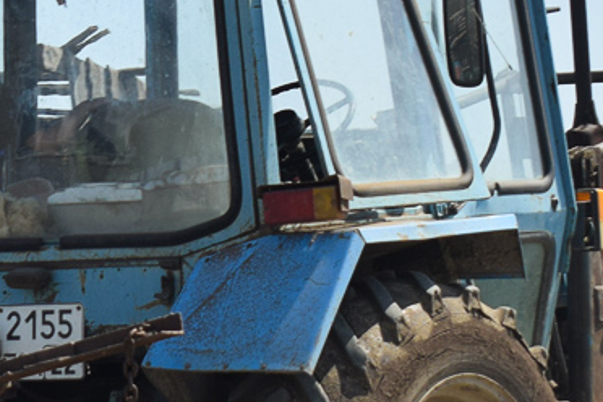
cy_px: 263
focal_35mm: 218
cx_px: 146
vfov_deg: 6.3
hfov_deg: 9.4
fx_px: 3645
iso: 200
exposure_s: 1/800
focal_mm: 45
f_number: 6.3
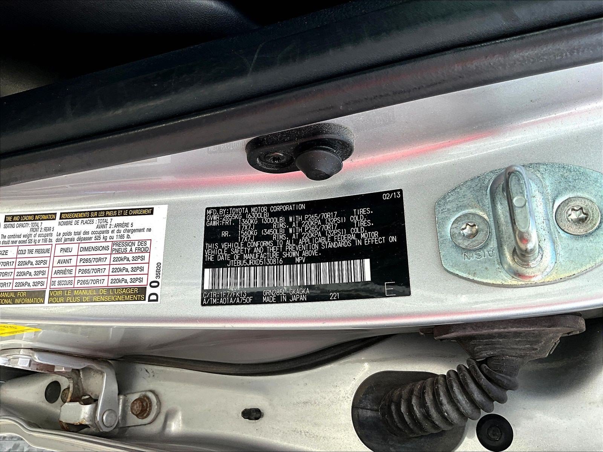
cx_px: 302
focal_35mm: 29
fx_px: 505
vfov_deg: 48.2
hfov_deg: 61.7
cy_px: 226
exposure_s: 1/243
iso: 20
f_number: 1.8
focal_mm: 3
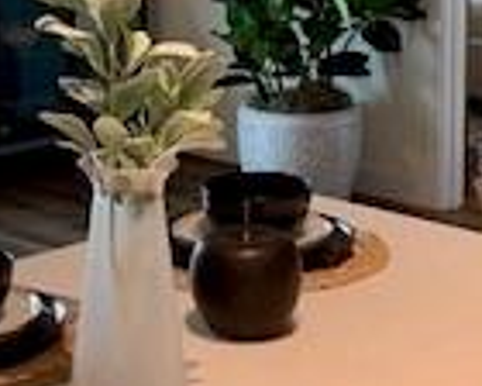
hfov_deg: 16.6
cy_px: 48
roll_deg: +0.6
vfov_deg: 13.2
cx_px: 238
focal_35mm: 116
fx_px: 1655
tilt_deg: -8.1
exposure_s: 1/60
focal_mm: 4.25
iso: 125
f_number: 1.8
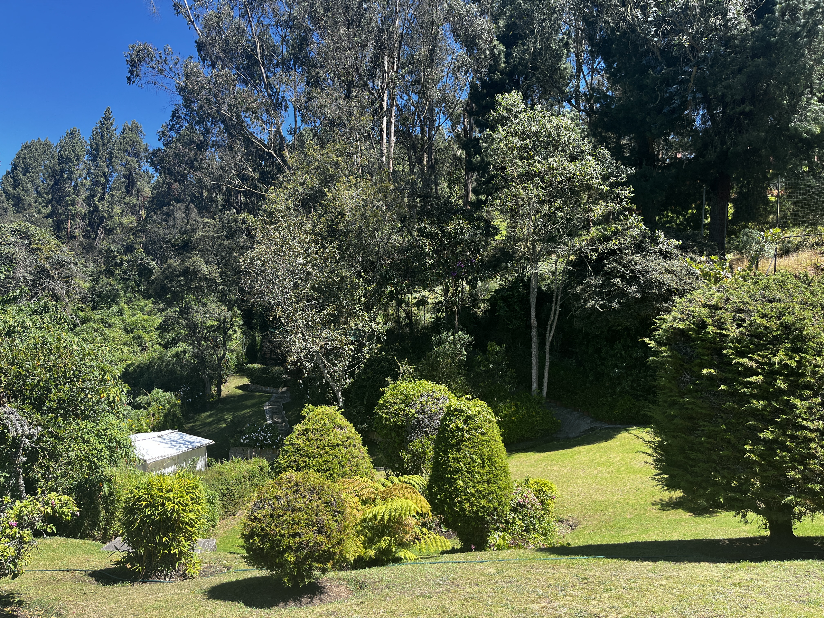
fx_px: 619
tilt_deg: +1.4
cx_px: 412
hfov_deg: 67.3
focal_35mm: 26
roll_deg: -2.6
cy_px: 309
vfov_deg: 53.1
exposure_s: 1/816
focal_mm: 5.1
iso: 50
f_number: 1.6
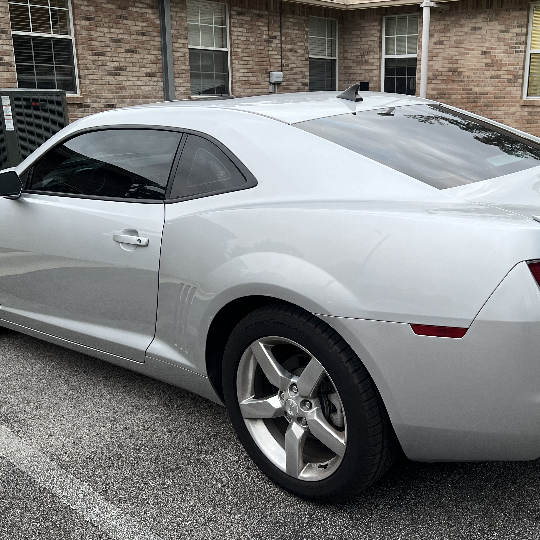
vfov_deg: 42.8
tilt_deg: -14.8
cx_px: 347
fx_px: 688
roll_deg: -0.2
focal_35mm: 39
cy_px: 278
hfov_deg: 42.4
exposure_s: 1/102
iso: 125
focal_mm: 5.7
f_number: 1.5
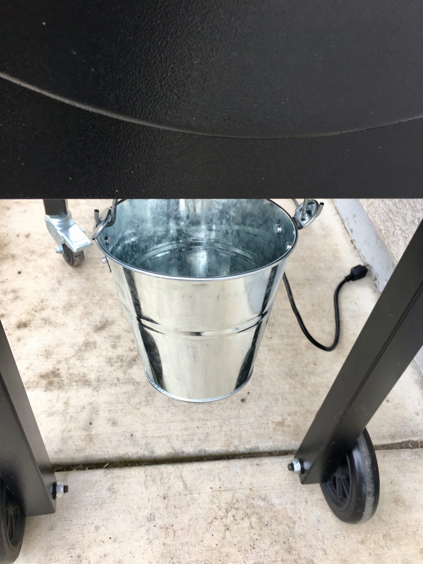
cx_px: 212
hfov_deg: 48.2
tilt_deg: -44.7
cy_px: 282
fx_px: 472
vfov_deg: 61.7
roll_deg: -7.1
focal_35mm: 29
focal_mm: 4.15
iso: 40
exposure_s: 1/120
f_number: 2.2
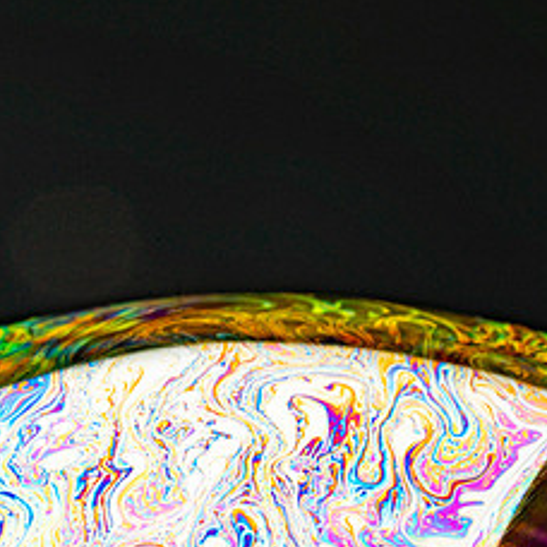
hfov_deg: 9.0
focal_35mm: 195
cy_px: 272
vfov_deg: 9.0
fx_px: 3486
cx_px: 326
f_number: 22
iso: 100
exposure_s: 1/50
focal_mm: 90
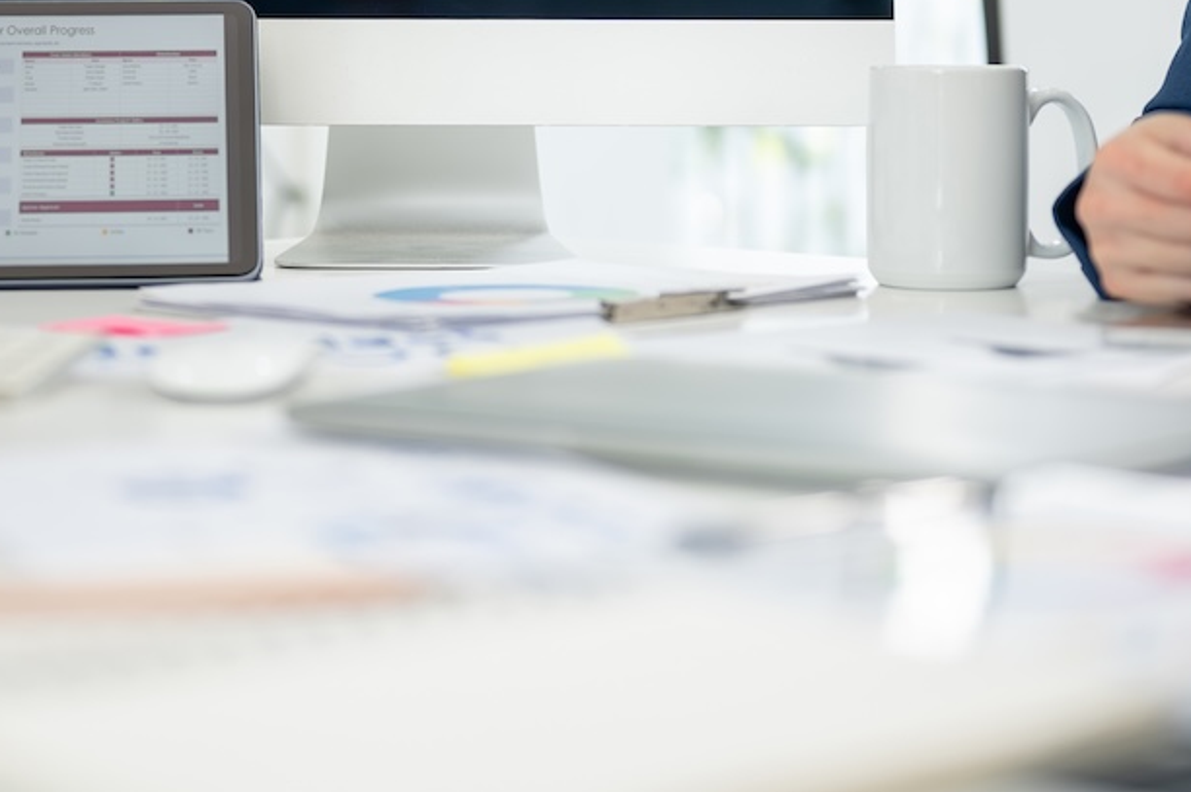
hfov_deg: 20.8
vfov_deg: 13.8
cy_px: 31
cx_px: 488
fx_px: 3239
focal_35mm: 98
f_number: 1.8
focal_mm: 50
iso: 250
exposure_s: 1/640
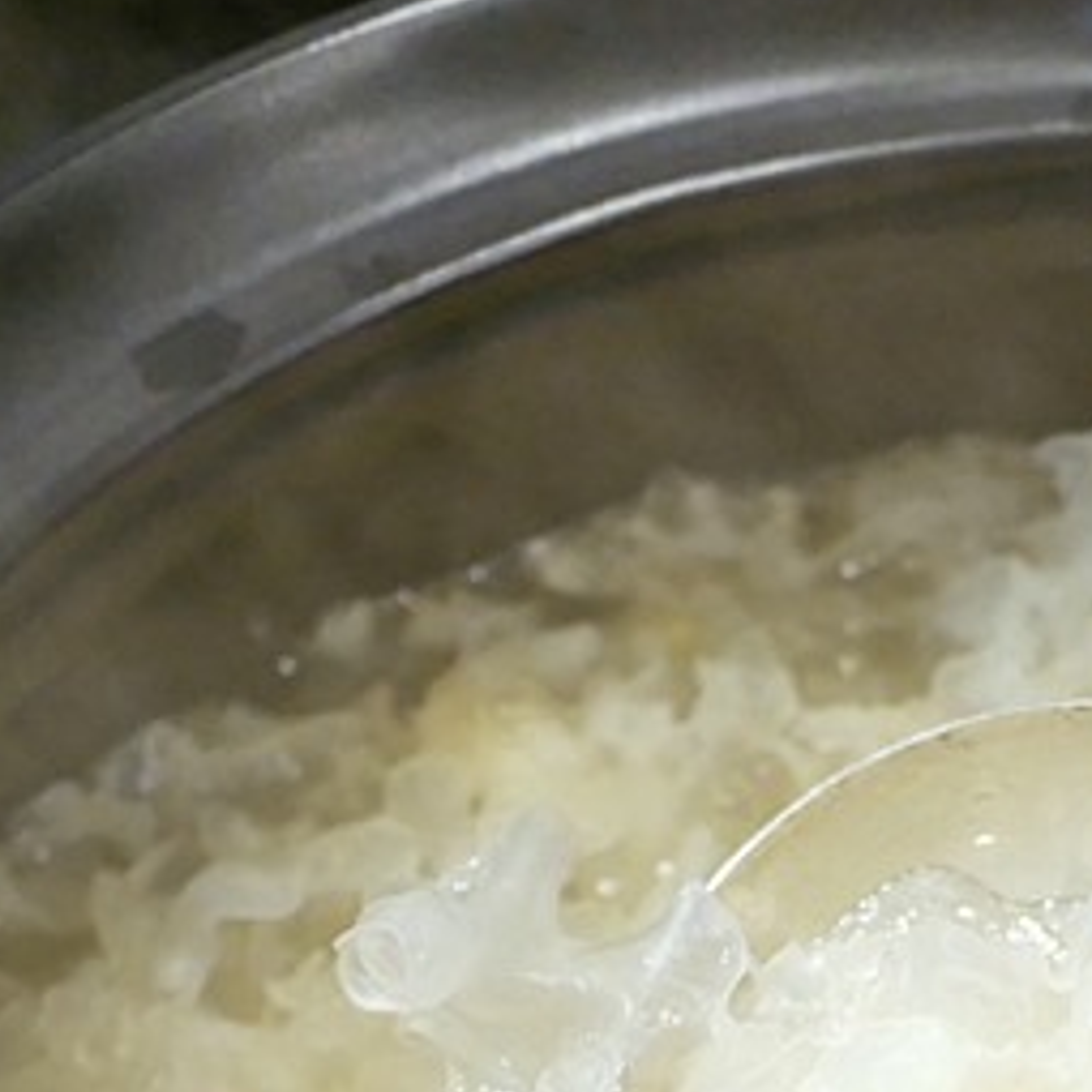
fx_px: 3462
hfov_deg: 17.7
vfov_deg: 17.3
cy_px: 1197
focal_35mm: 97
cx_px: 964
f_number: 2.5
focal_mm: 14
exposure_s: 1/60
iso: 800
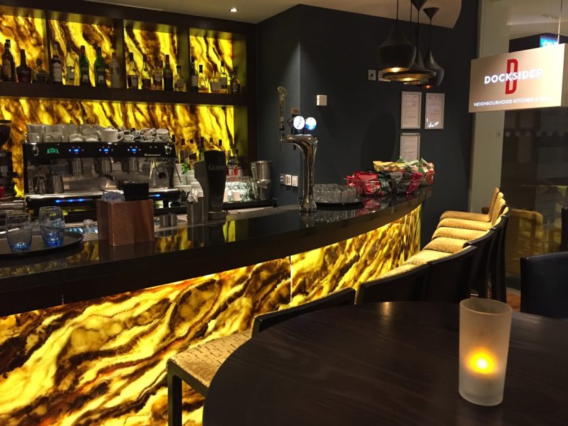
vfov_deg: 48.3
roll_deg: -0.7
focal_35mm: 29
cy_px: 213
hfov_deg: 61.6
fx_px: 476
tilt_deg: -8.7
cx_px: 284
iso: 250
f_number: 2.2
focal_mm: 4.15
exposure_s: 1/20
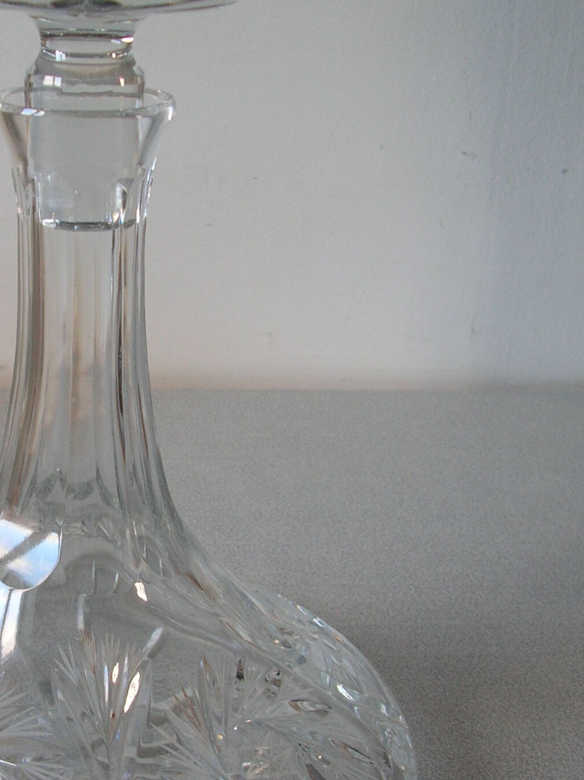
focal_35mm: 59
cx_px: 99
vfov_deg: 32.7
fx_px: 1329
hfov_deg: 24.3
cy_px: 444
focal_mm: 5.8
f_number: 2.8
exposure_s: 1/16.1
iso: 50
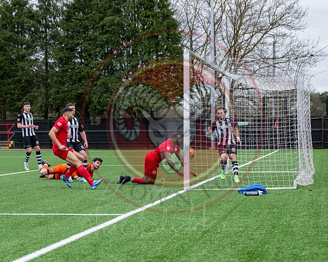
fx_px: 986
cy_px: 166
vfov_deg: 15.1
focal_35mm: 102
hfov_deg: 18.9
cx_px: 155
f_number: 4
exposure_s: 1/1600
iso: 800
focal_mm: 70
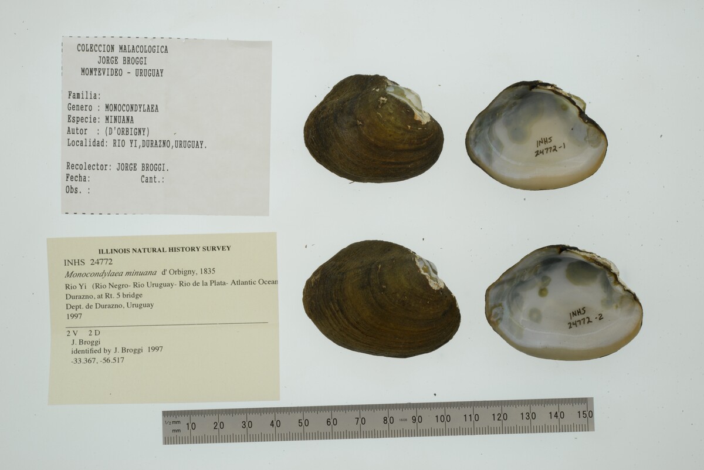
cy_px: 235
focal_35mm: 60
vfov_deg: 22.6
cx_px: 352
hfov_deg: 33.4
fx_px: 1174
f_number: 32
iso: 100
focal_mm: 60
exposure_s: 1/10
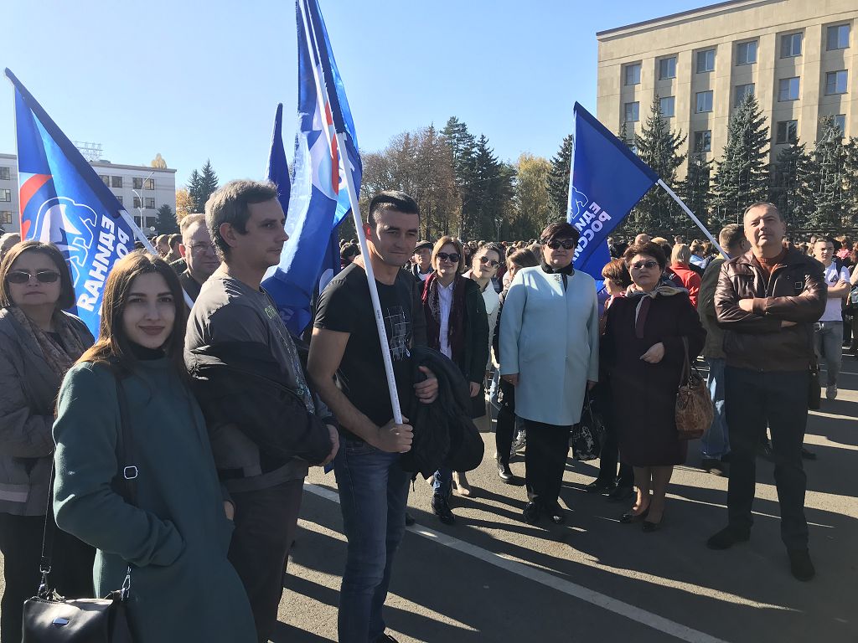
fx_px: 694
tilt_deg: -4.0
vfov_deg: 49.7
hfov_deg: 63.4
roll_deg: -0.5
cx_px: 429
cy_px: 322
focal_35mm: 28
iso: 20
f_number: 1.8
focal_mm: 3.99
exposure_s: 1/1008
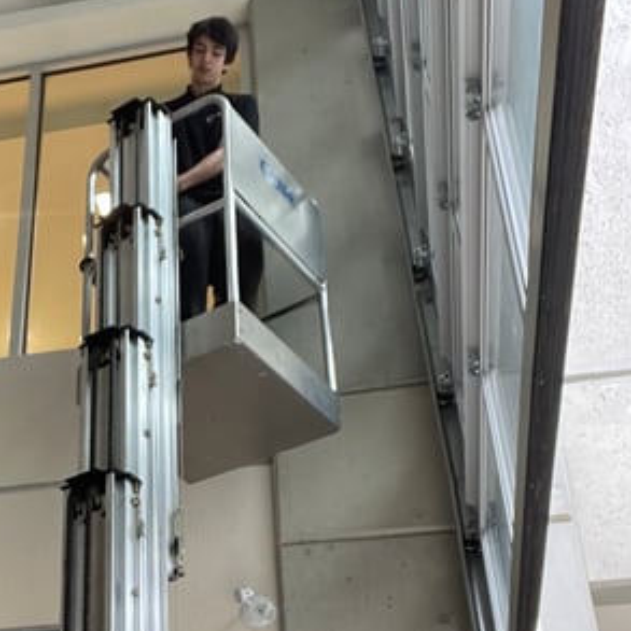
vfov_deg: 29.2
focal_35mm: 58
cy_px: 457
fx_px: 1196
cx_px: 155
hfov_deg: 29.1
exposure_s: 1/60
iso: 125
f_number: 2.2
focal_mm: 2.71
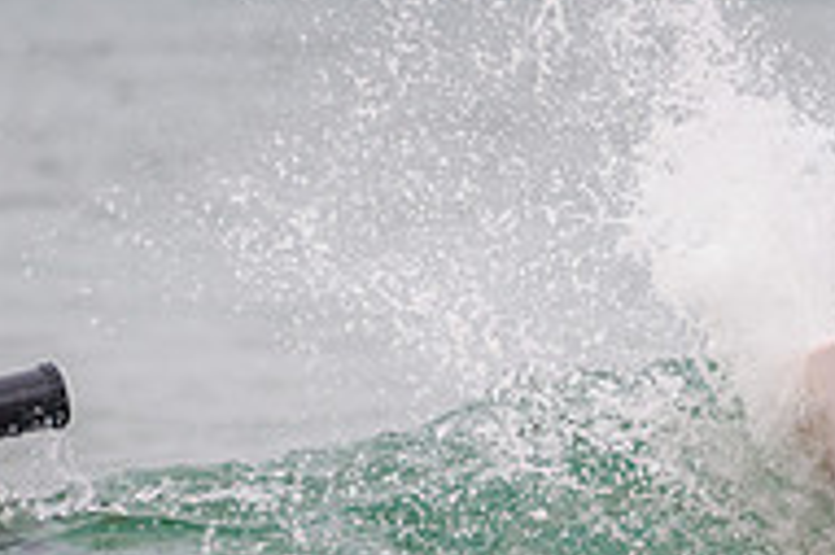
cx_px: 1191
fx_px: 43196
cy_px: 484
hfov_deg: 1.1
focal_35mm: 1864
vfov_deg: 0.7
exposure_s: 1/800
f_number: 5.6
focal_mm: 500
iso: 320
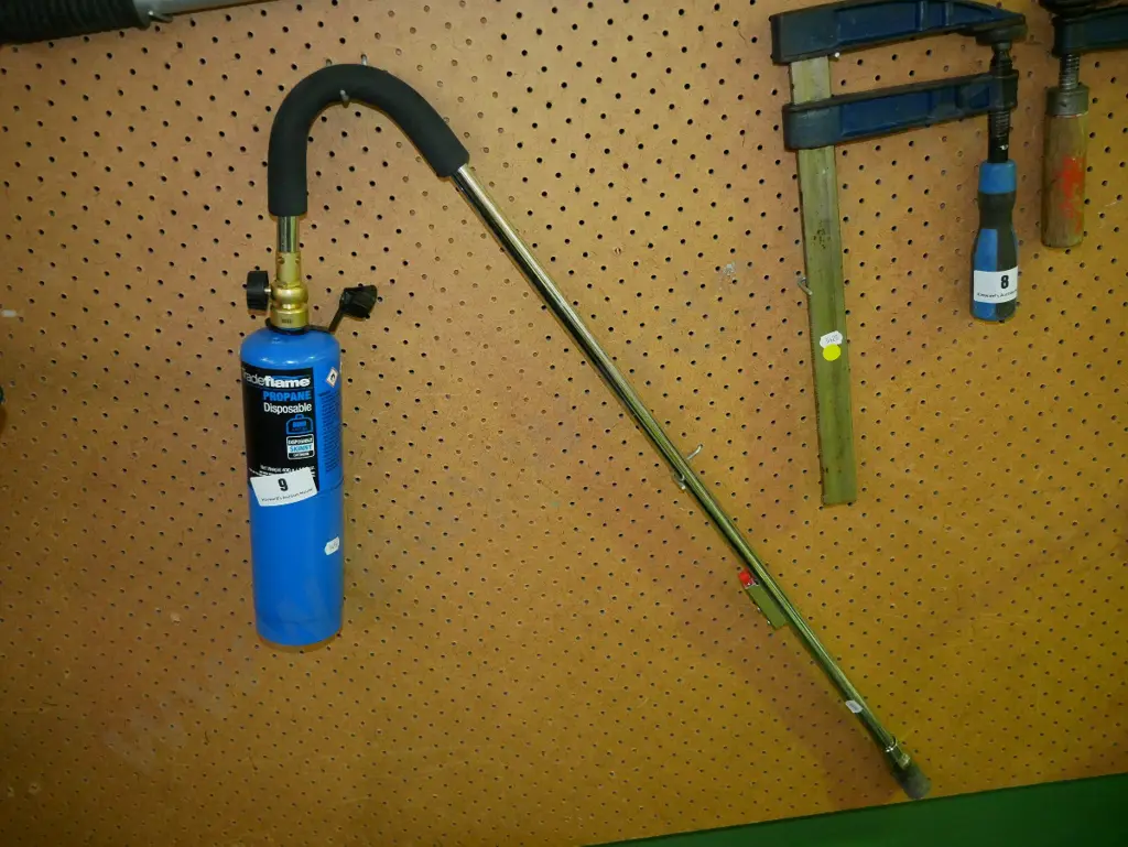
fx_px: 1108
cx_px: 564
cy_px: 424
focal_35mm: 34
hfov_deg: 53.9
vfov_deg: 41.8
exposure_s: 1/60
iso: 3200
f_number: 3.8
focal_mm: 17
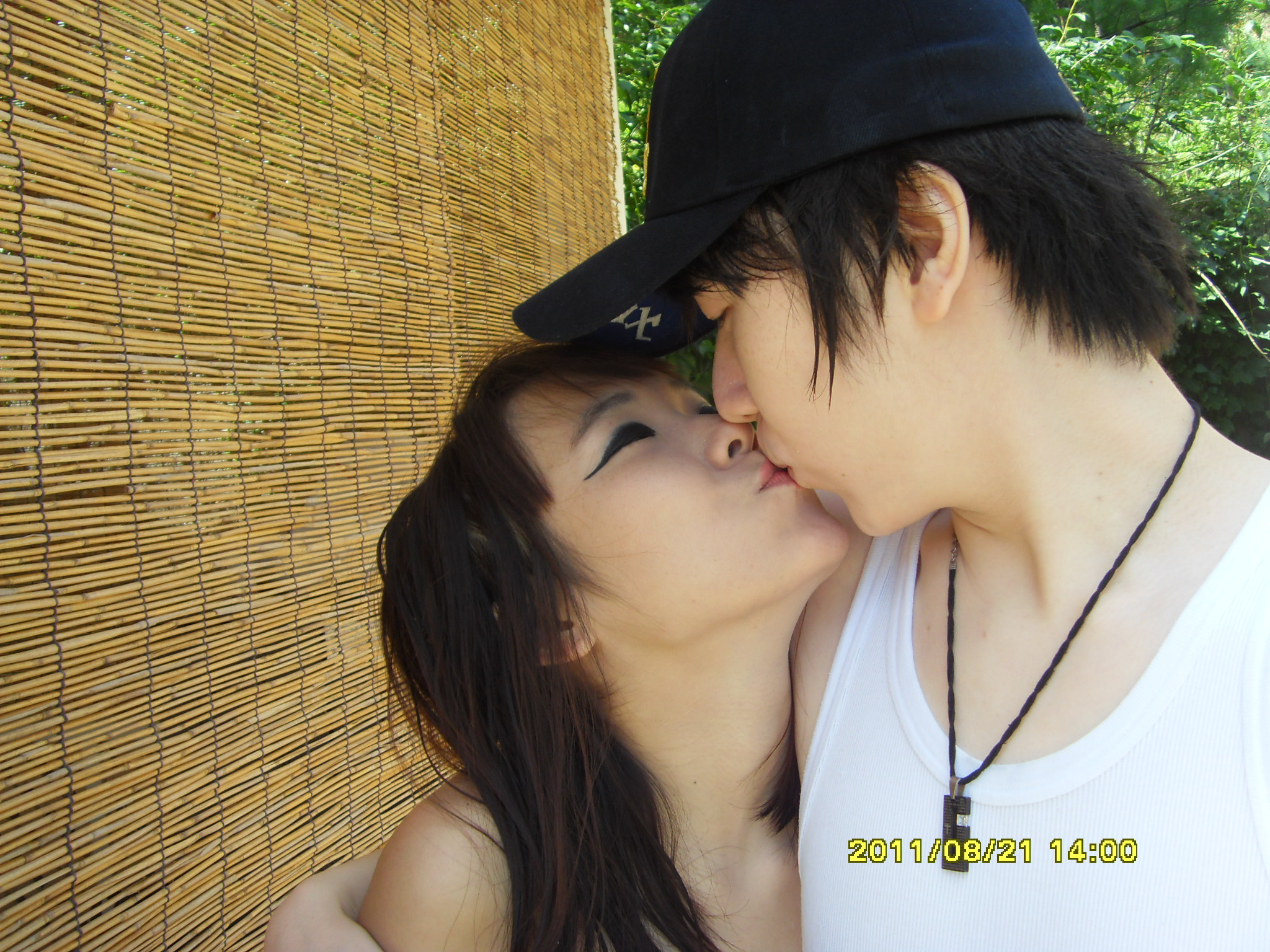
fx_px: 1431
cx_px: 635
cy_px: 476
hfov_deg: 47.9
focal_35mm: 39
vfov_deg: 36.8
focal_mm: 6.6
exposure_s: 1/180
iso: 80
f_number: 3.5
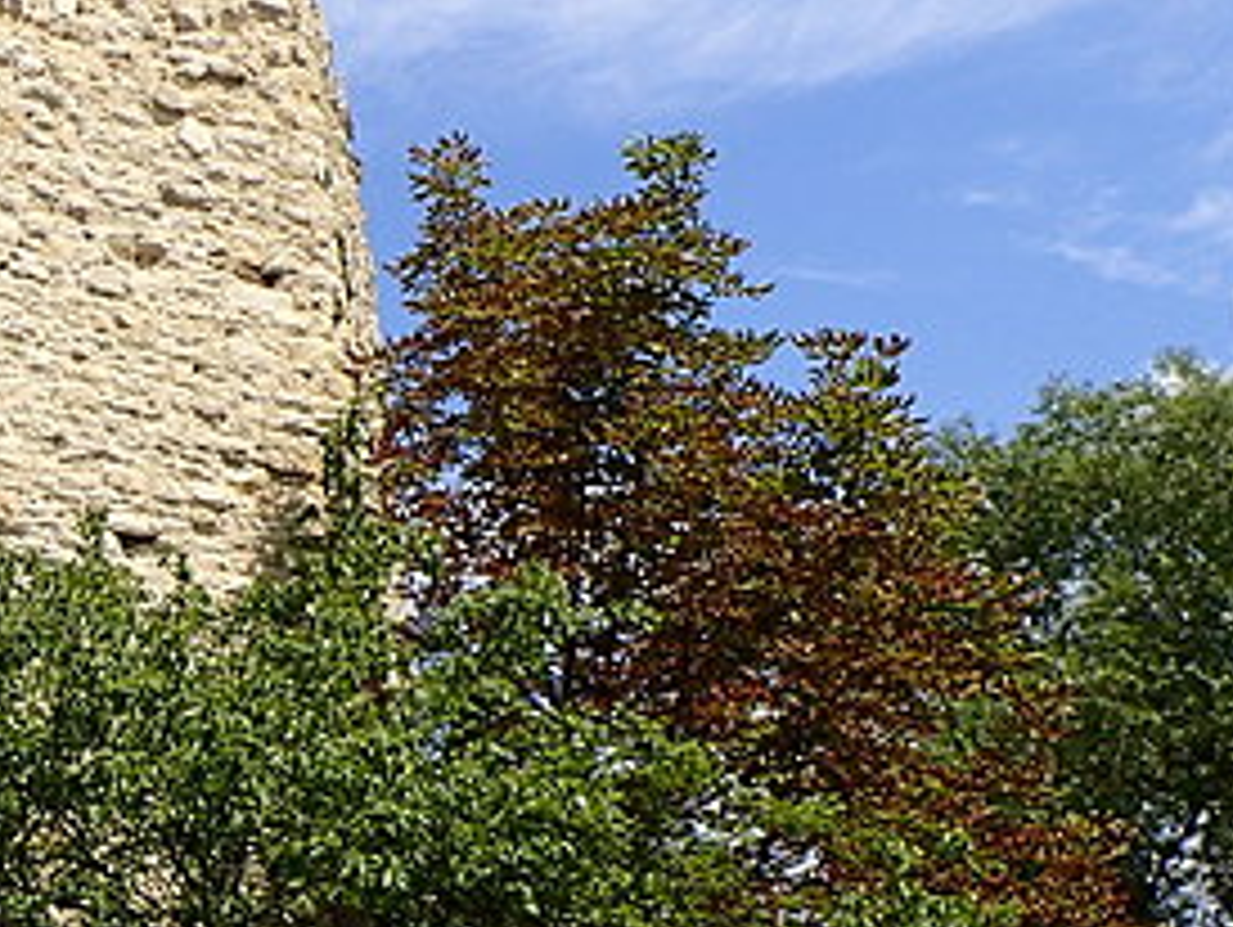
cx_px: -459
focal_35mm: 82
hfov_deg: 21.1
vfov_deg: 17.8
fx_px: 2923
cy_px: 830
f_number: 8
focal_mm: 4.5
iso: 100
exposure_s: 1/250
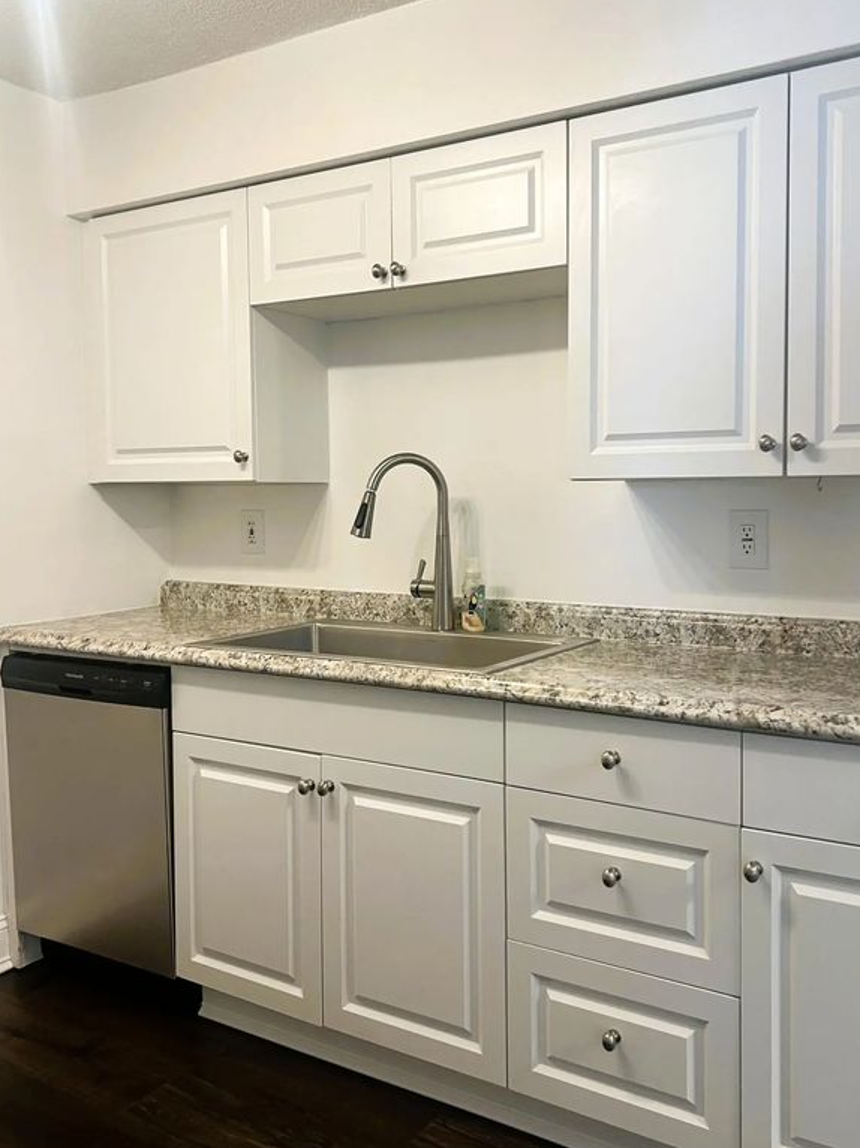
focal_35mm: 29
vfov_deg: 61.6
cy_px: 529
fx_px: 961
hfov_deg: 48.2
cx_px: 445
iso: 80
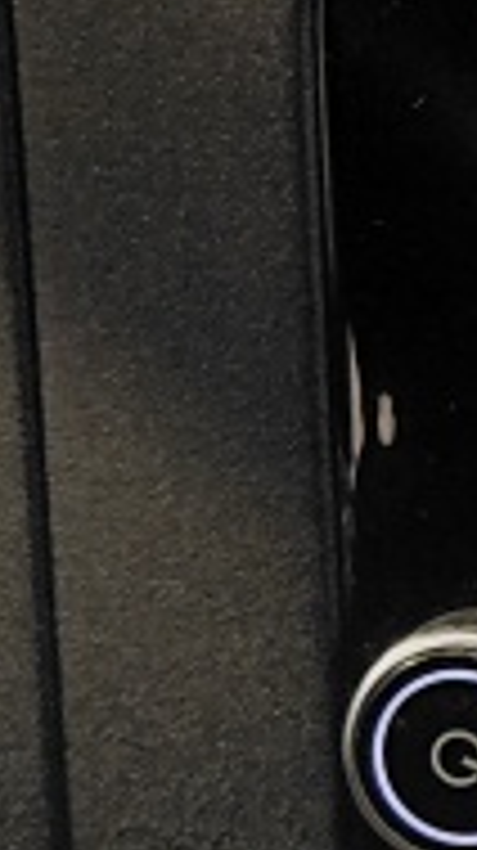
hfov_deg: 6.9
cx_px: 1678
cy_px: 308
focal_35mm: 147
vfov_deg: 14.6
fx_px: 3313
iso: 320
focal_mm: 4.69
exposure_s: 1/60
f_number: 1.8
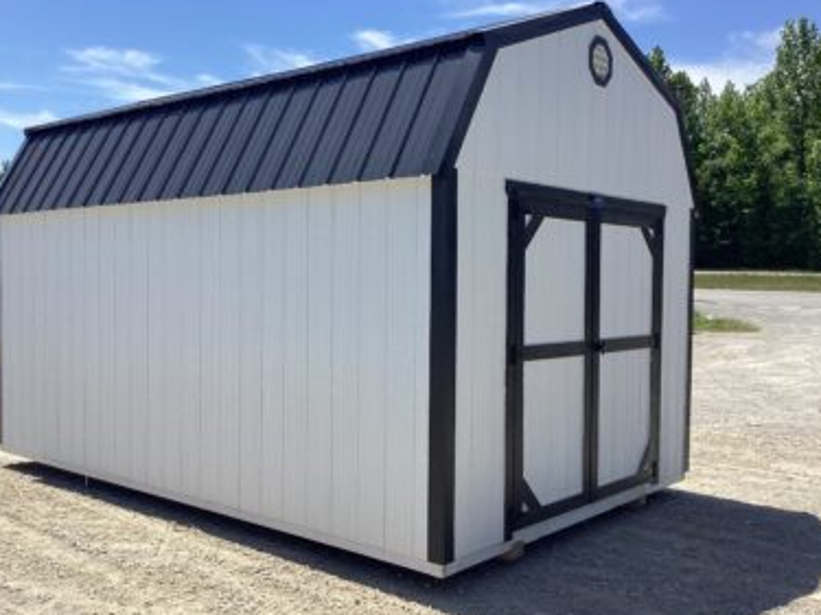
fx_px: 854
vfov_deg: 39.6
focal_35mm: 36
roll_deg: -0.7
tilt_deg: -4.9
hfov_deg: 51.3
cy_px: 300
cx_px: 384
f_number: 2.4
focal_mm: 3.3
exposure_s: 1/1538
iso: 25
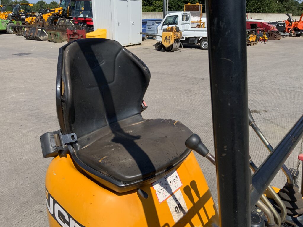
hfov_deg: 61.7
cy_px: 114
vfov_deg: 48.2
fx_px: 254
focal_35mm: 29
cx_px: 152
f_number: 1.8
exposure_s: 1/3788
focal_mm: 3
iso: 16
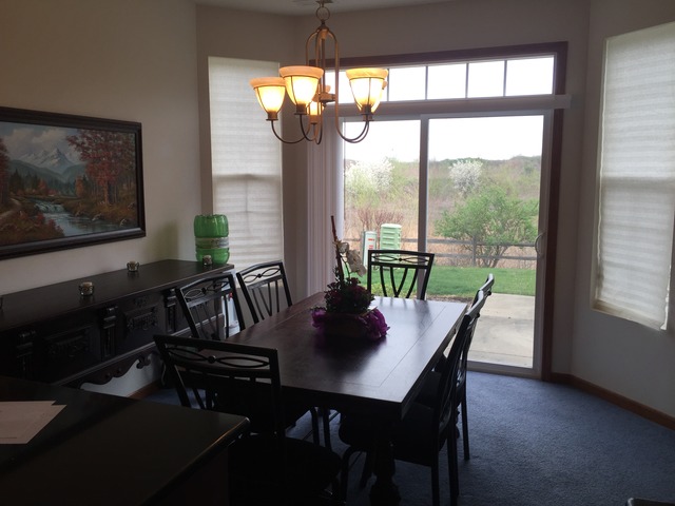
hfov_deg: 61.7
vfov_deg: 48.2
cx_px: 338
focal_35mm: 29
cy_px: 253
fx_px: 565
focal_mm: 4.15
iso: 32
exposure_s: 1/128
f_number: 2.2
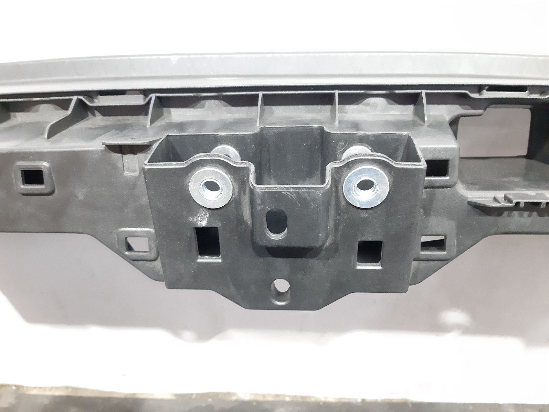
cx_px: 274
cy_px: 206
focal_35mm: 27
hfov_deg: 65.3
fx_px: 428
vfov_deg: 51.3
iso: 800
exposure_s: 1/25
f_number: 1.7
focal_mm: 3.93
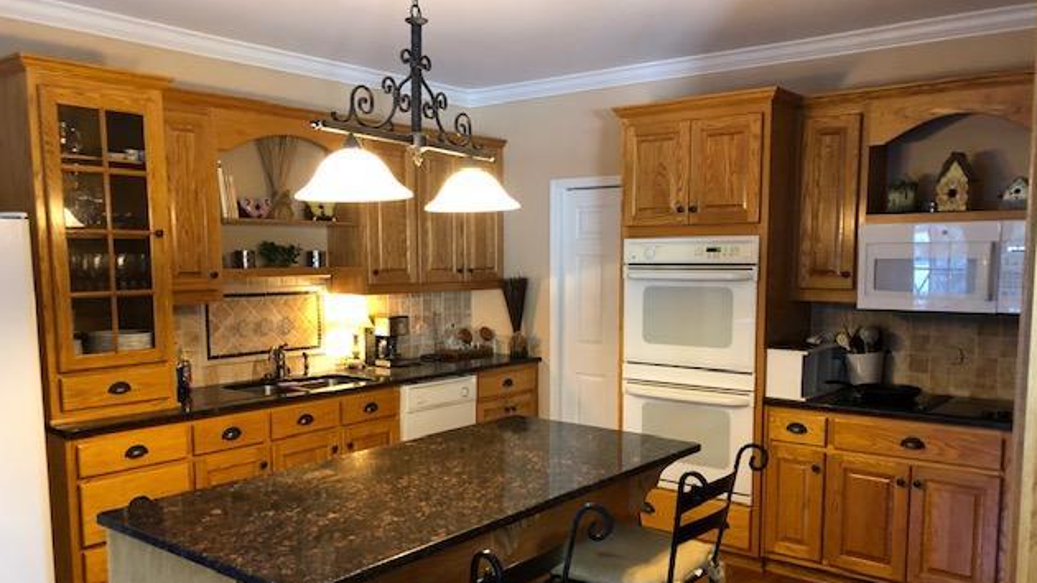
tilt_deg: -4.6
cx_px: 523
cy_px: 371
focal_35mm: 31
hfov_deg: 62.6
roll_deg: -0.4
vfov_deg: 37.5
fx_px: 852
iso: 100
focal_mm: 3.99
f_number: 1.8
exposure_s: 1/9
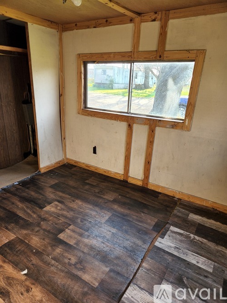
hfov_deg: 58.9
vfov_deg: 73.9
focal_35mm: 23
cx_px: 114
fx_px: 201
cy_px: 152
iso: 160
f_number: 1.8
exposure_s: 1/180
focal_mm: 5.4
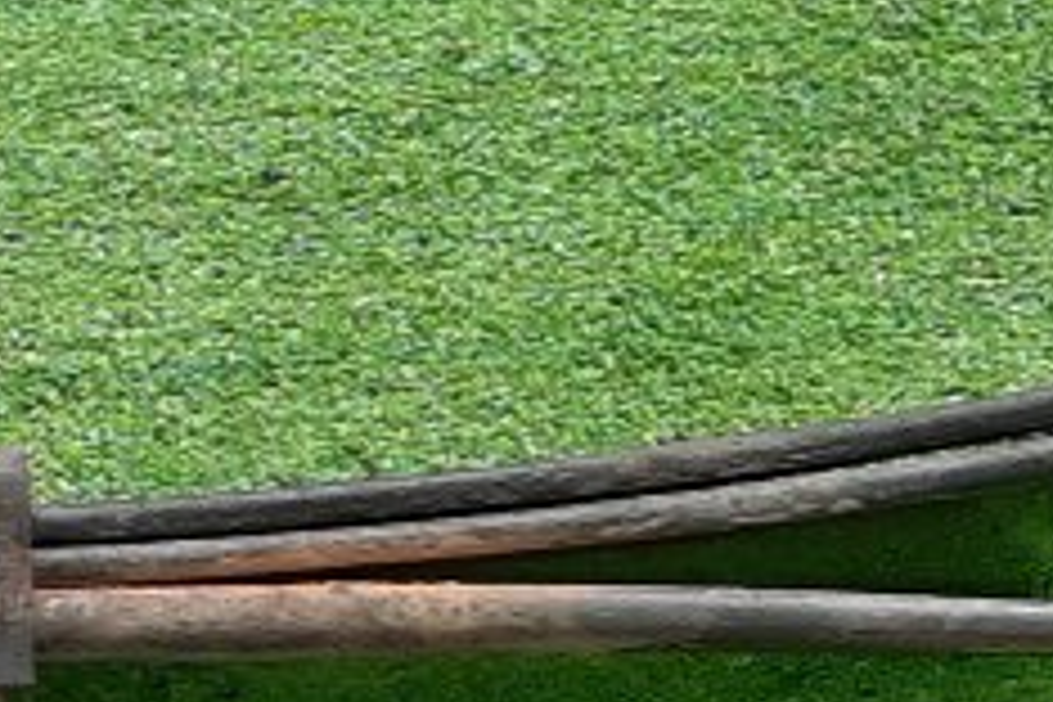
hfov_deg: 12.3
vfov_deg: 8.6
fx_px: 4680
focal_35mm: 160
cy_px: 310
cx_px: -495
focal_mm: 4.6
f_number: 2
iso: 112
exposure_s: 1/50
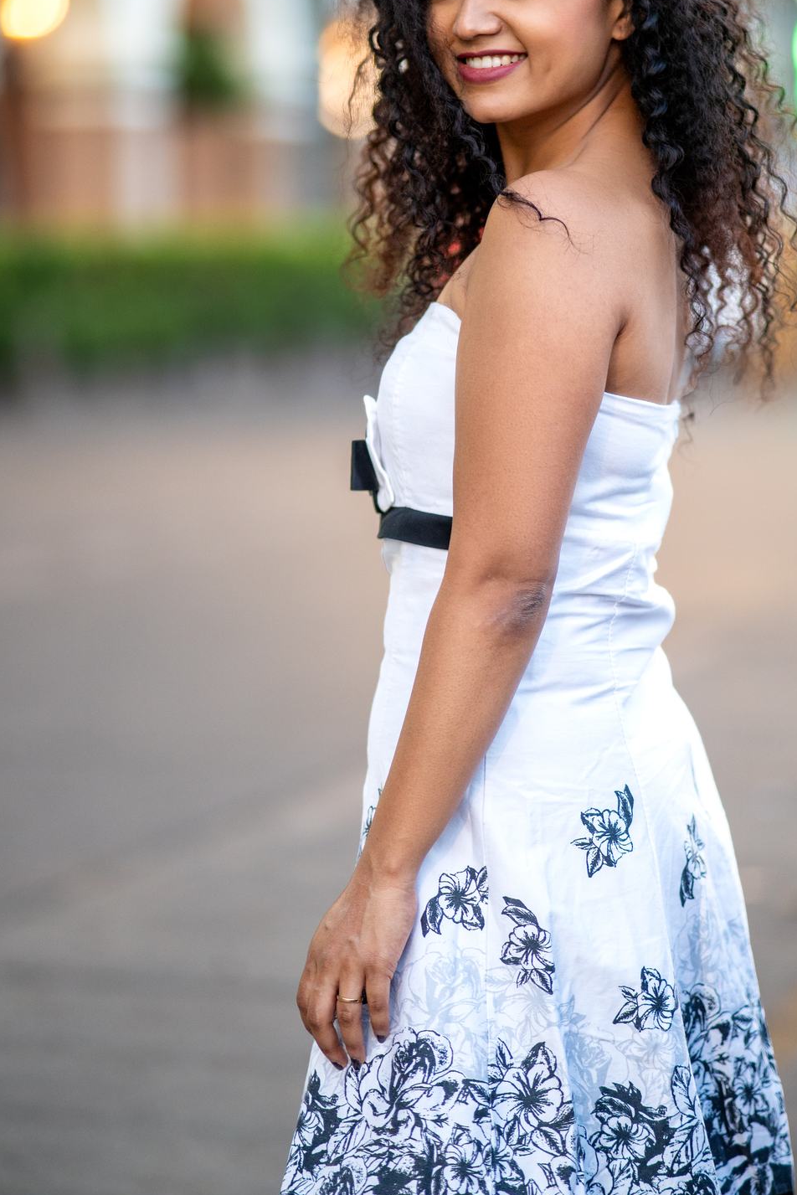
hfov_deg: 11.0
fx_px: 4149
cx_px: 436
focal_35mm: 125
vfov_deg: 16.4
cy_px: 410
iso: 500
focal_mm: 85
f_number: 1.4
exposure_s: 1/200
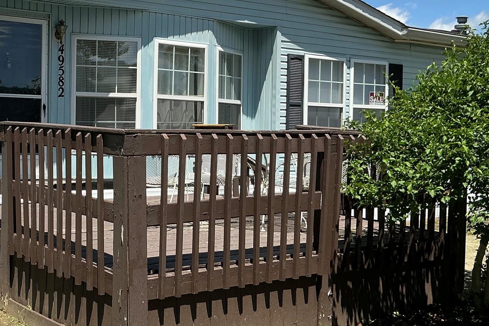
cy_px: 122
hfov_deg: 38.9
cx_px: 100
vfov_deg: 27.4
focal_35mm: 49
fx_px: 665
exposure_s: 1/1786
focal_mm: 3
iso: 25
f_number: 1.8
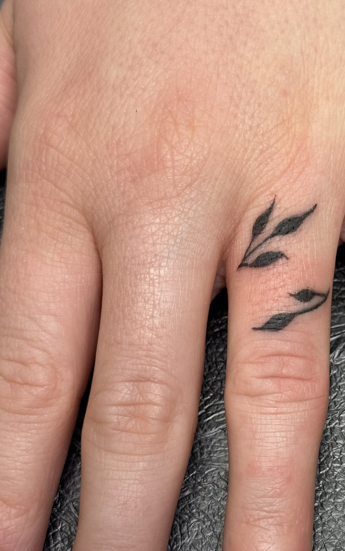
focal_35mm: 72
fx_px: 1083
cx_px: 265
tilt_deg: -66.3
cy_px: 368
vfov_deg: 28.4
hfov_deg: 18.0
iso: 64
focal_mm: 6.76
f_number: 1.78
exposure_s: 1/466
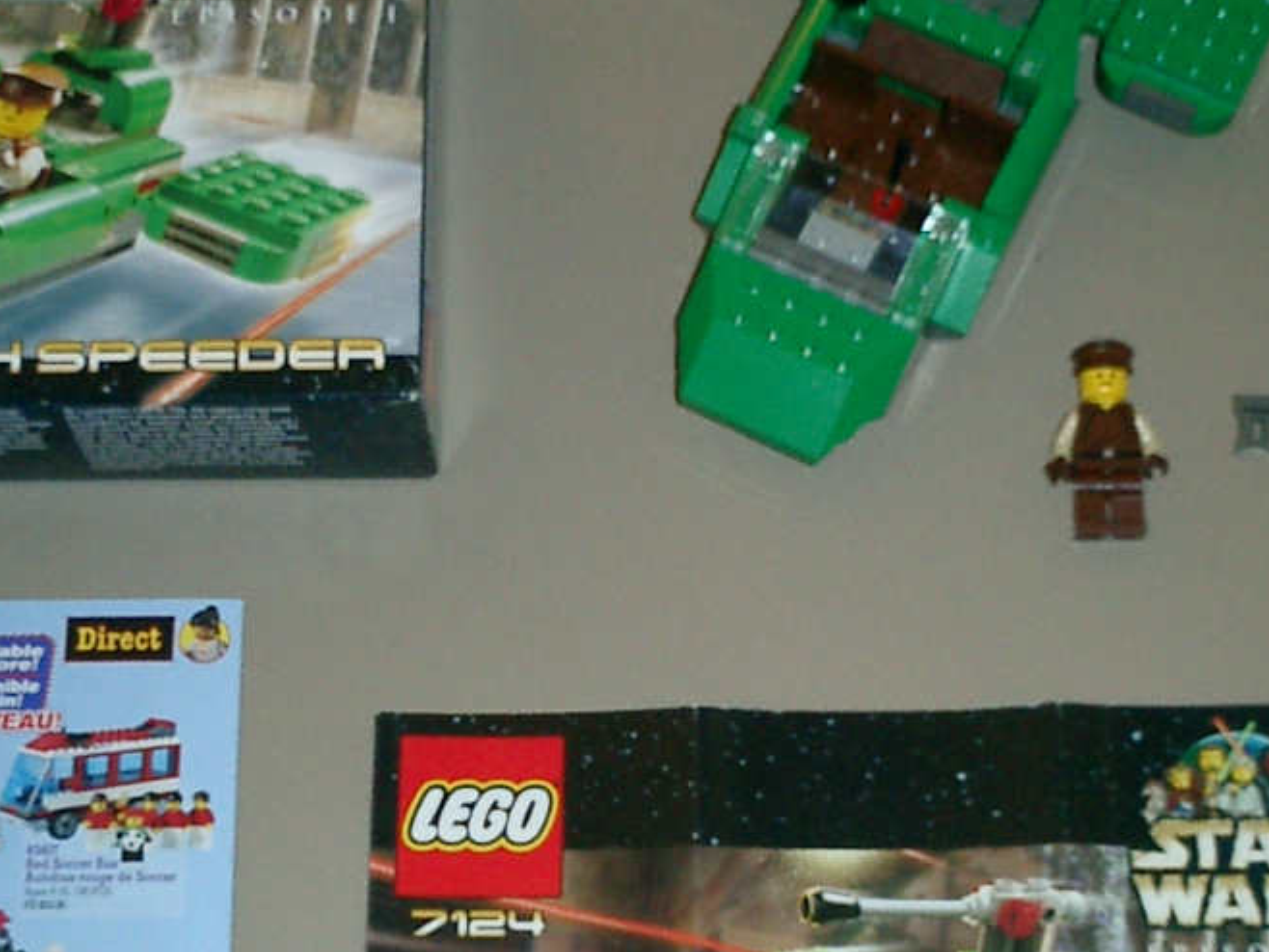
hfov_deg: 27.7
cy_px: 586
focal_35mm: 70
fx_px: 2567
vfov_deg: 21.0
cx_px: 565
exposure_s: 1/30
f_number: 3.2
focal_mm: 7.5
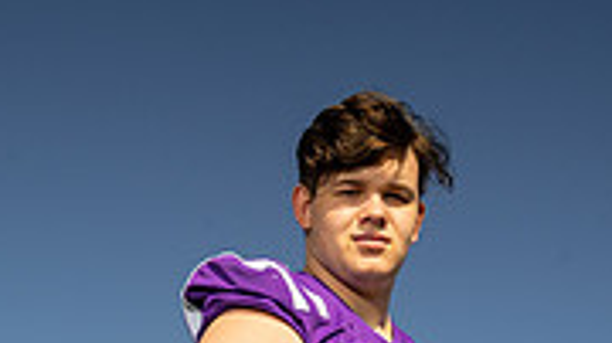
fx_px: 1362
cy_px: 761
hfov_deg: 25.3
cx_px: 299
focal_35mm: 84
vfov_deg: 12.1
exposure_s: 1/125
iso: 250
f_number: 11
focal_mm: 32
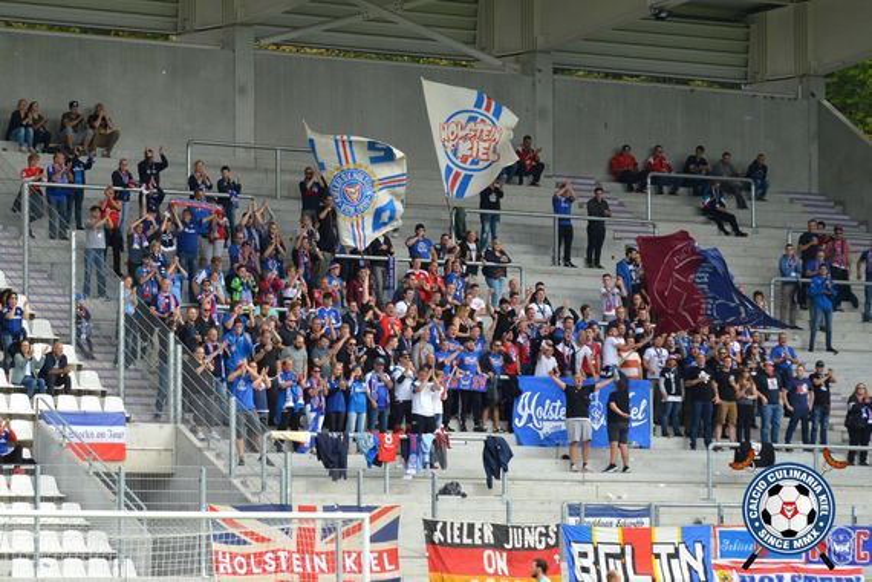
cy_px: 291
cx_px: 436
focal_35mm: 168
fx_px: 4069
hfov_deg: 12.2
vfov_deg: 8.2
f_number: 4.5
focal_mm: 112
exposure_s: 1/1000
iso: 400
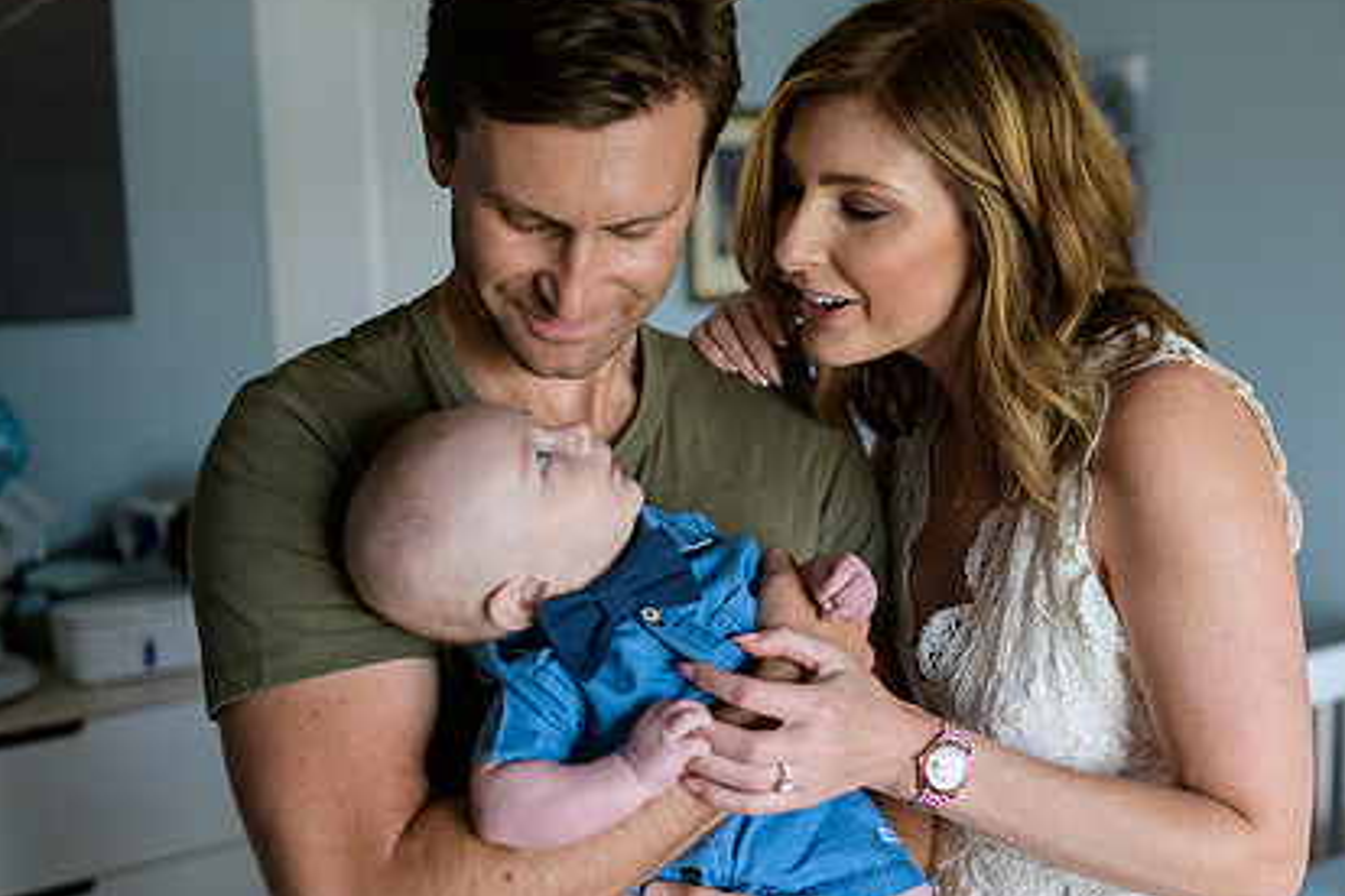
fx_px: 1831
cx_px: 929
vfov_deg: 27.5
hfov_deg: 39.7
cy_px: 424
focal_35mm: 49
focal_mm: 35
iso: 400
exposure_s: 1/200
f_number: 2
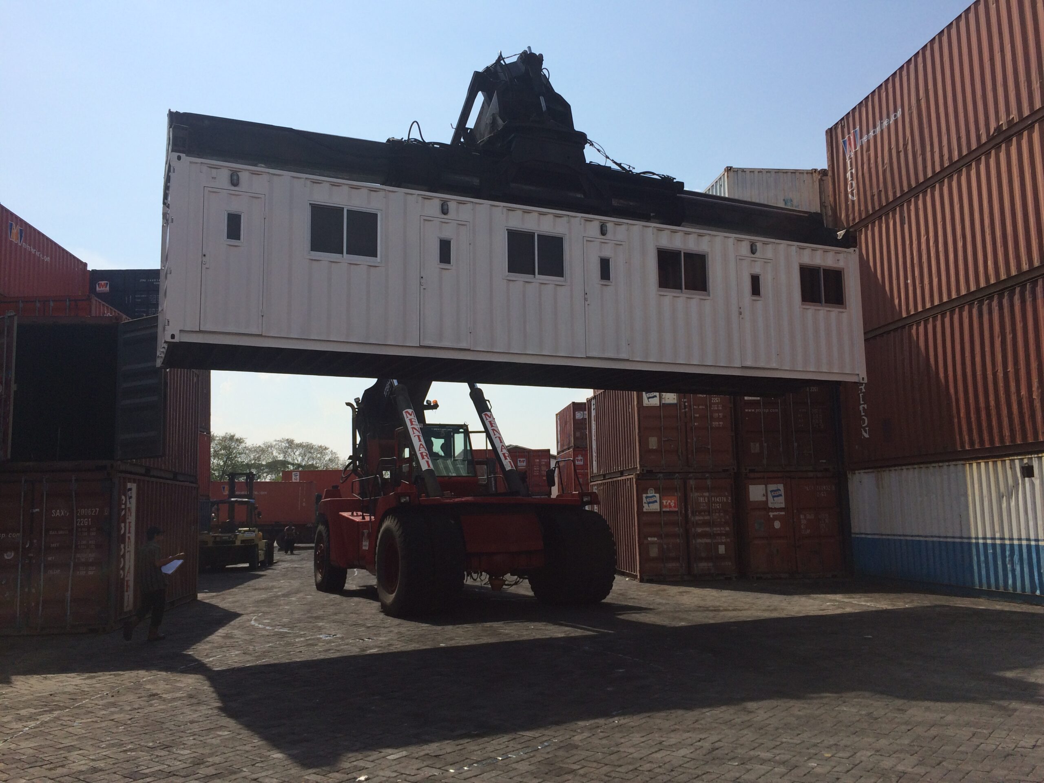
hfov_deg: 61.7
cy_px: 392
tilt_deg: +7.1
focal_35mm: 29
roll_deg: +0.0
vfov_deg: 48.2
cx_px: 522
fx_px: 875
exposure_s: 1/4115
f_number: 2.2
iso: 32
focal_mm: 4.15
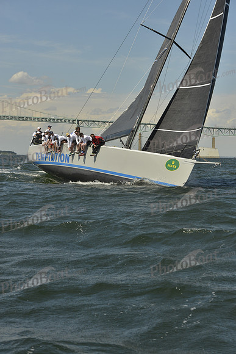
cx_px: 118
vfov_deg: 28.8
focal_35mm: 70
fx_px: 688
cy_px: 177
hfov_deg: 19.5
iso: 280
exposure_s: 1/1600
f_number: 8
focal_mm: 70
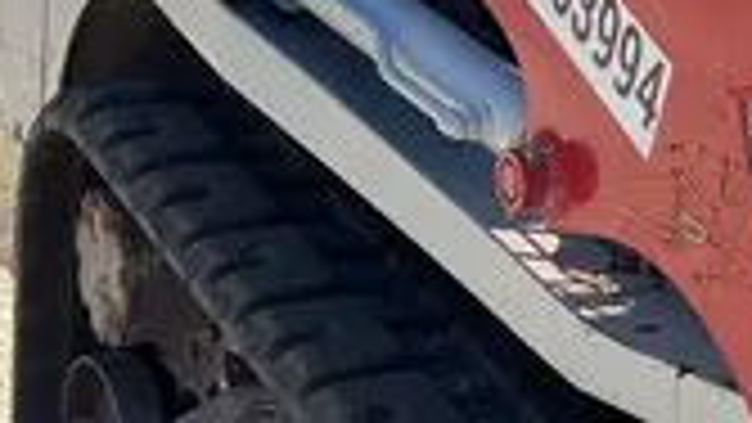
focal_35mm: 124
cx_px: 1081
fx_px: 2473
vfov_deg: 9.7
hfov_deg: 16.0
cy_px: 20
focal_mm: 4.25
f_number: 1.8
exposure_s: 1/1779
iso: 32
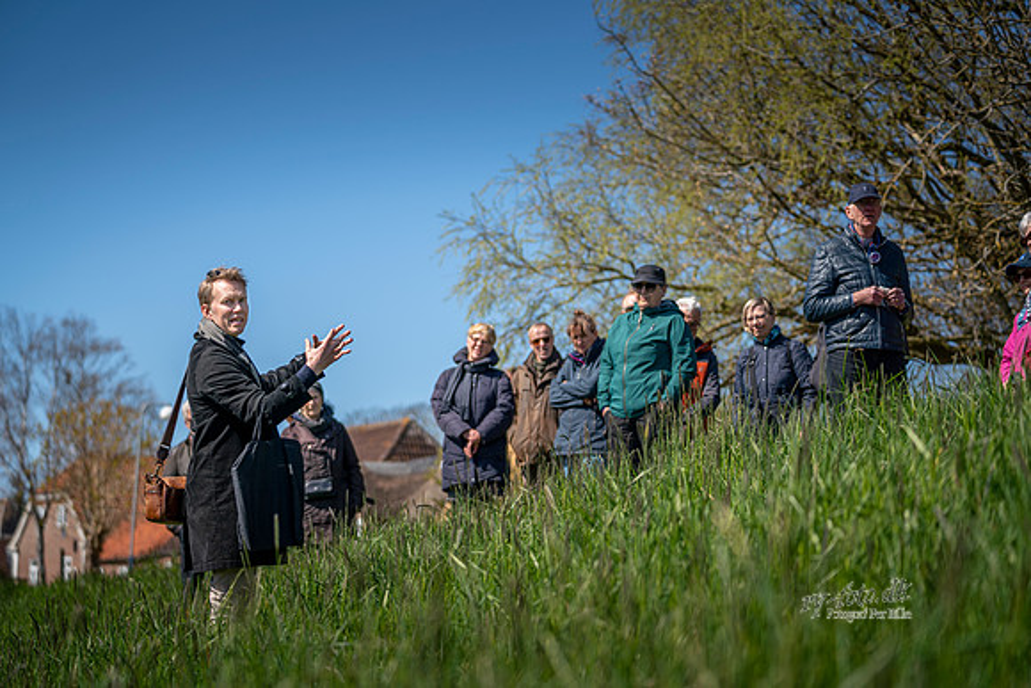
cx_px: 516
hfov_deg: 25.7
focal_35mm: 79
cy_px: 344
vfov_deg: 17.3
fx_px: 2263
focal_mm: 79
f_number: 2.8
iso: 100
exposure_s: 1/1250
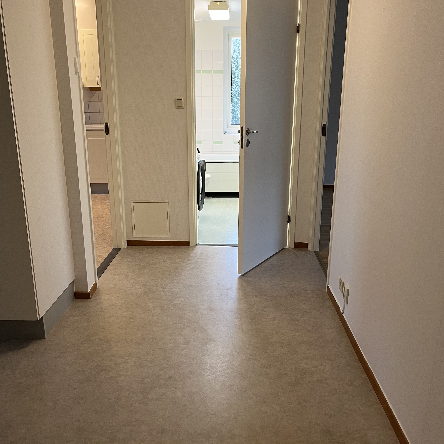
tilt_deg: -16.5
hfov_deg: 51.1
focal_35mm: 32
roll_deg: +0.3
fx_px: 464
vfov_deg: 51.1
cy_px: 233
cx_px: 220
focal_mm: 5.1
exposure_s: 1/50
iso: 80
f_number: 1.6
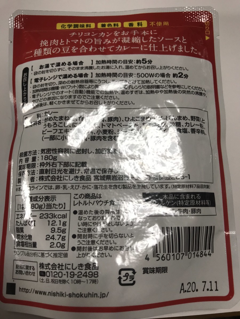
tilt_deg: -82.1
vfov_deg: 63.4
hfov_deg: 49.7
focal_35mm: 28
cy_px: 160
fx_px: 259
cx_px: 120
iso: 40
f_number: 1.8
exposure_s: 1/100
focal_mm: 3.99
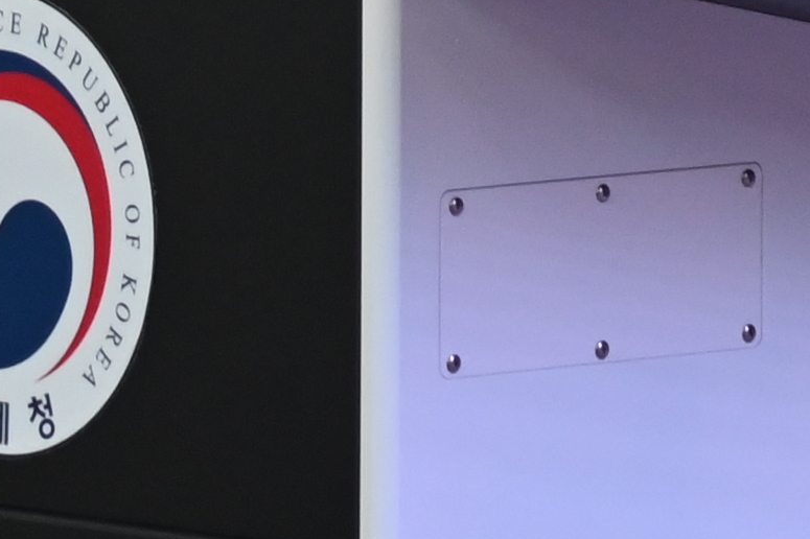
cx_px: 1028
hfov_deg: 2.5
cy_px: -582
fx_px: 18419
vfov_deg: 1.7
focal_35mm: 819
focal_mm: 105
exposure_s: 1/125
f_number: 4
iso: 1600
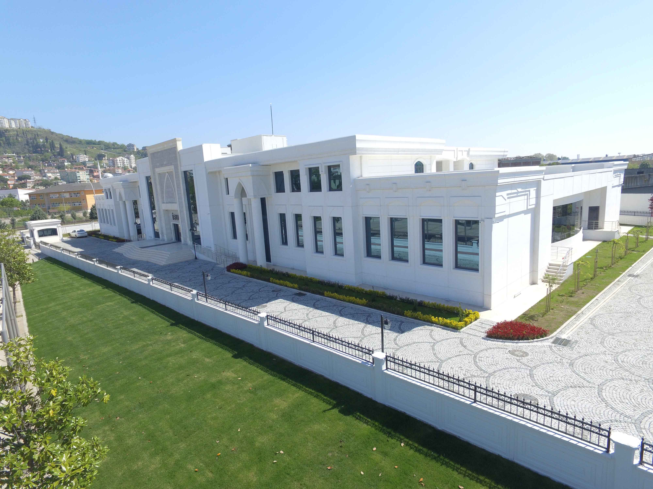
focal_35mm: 20
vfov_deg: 66.0
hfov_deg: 81.7
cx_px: 326
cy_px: 244
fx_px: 377
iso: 100
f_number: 2.8
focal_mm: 3.61
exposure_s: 1/643
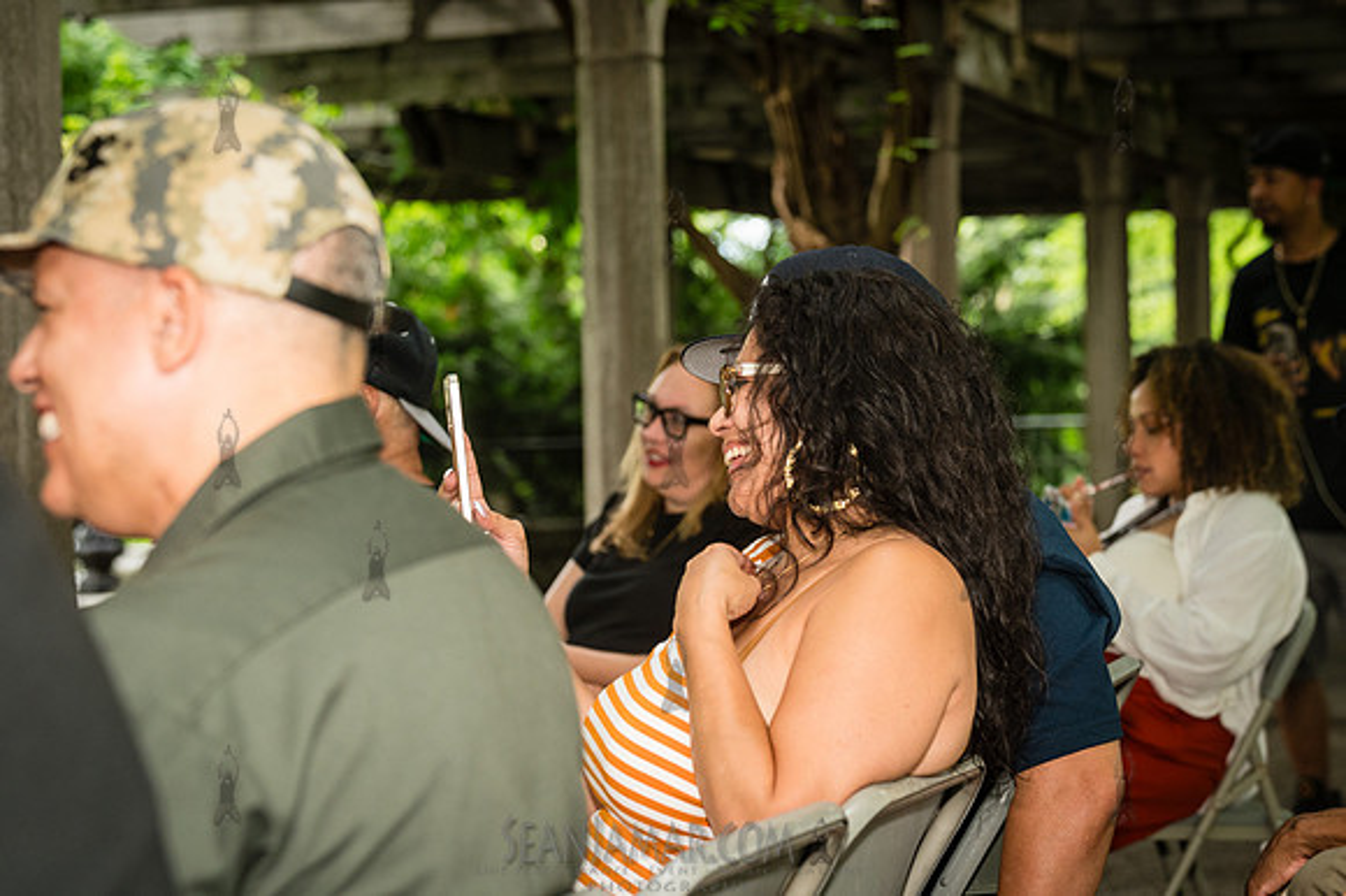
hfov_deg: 24.5
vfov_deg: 16.5
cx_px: 821
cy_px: 451
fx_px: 3098
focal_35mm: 83
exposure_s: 1/160
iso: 1250
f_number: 4
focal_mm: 68
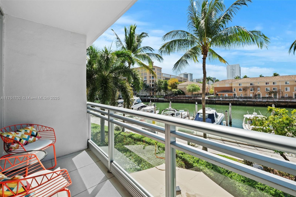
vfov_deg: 81.2
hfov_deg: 104.2
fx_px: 115
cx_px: 148
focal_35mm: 14
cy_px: 98
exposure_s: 1/200
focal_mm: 14
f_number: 8
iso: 200
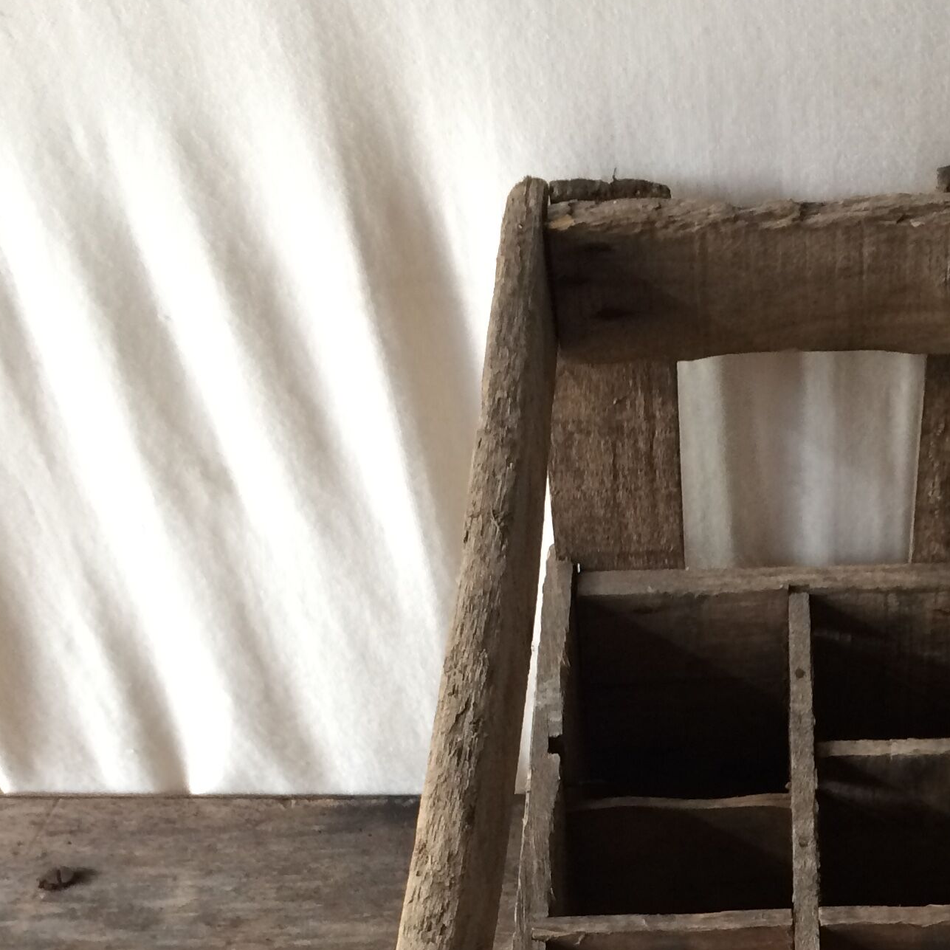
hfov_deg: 25.9
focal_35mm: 65
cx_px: 785
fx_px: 2018
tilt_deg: -51.3
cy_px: 995
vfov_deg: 25.0
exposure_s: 1/33
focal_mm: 4.15
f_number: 2.2
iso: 64
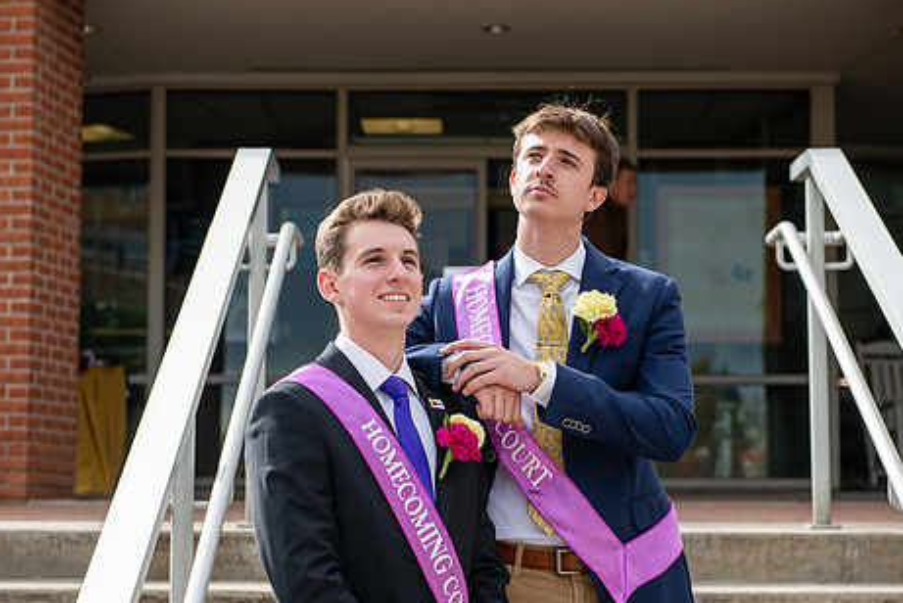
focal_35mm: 88
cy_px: 340
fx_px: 2209
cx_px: 452
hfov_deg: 23.1
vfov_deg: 15.6
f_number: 4.5
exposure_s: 1/400
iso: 160
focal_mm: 70
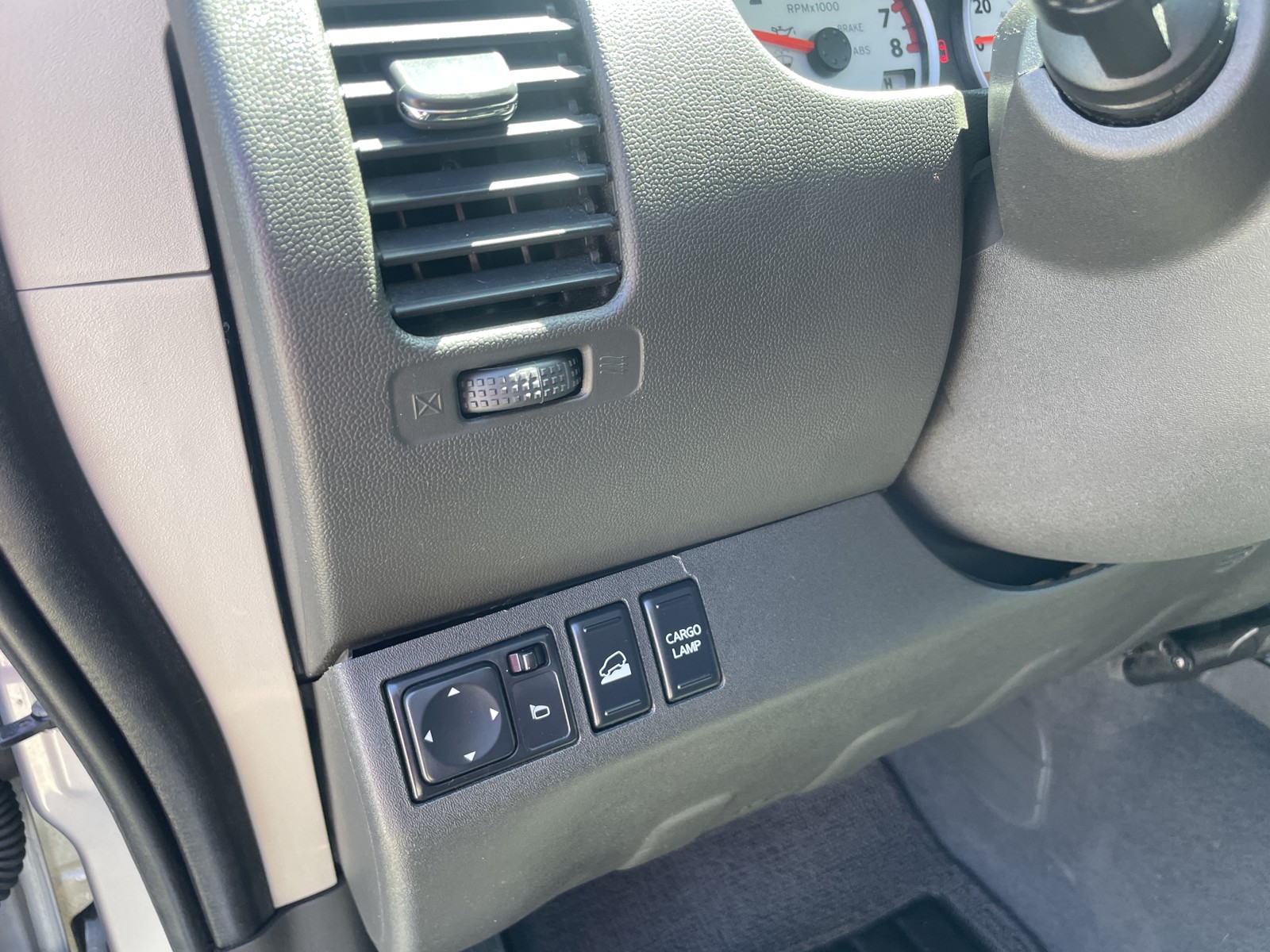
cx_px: 635
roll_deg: +0.9
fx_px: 954
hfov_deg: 67.3
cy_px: 476
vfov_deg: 53.1
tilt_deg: -24.9
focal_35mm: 26
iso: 100
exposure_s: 1/121
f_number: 1.6
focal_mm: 4.2
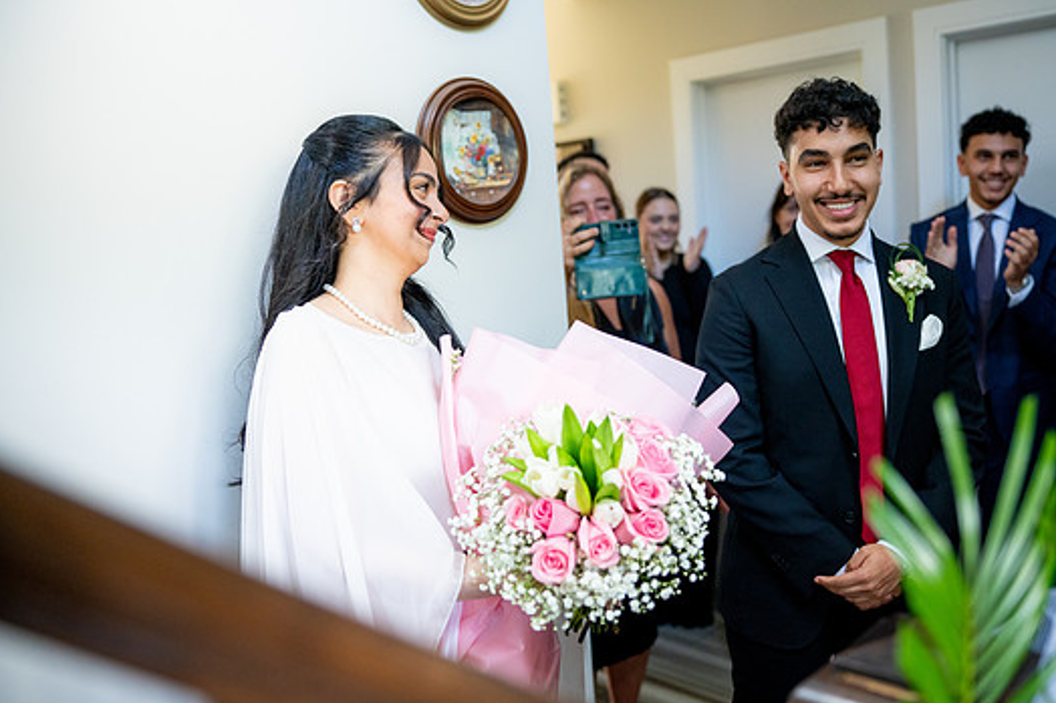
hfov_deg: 60.2
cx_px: 580
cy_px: 366
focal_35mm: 31
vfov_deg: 42.3
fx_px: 909
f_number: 2
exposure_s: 1/250
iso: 2000
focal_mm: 28
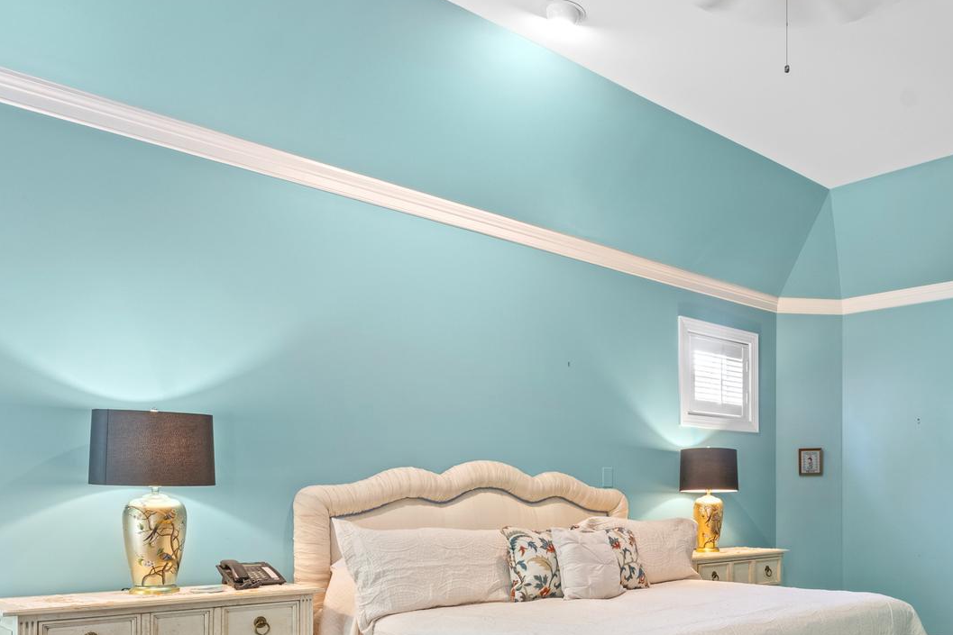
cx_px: 777
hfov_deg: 54.3
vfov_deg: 39.6
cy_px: 504
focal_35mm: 32
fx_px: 846
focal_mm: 16.5
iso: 640
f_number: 8
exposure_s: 1/2
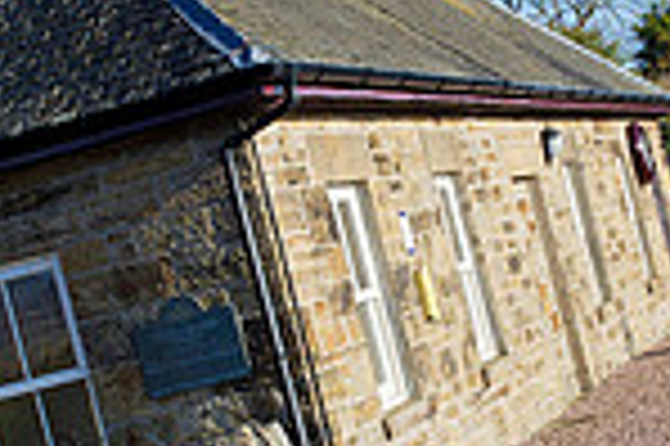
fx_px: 1952
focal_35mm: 105
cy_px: 324
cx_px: 405
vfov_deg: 13.0
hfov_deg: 19.5
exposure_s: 1/200
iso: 800
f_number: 20
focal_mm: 27
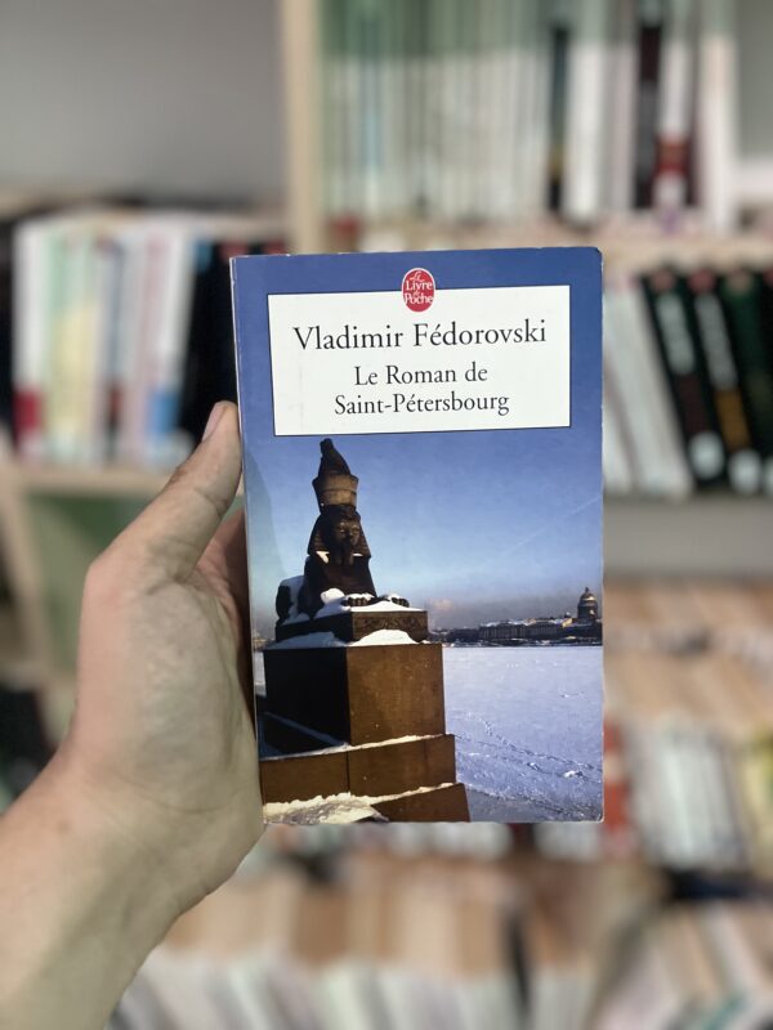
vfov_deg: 67.3
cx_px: 386
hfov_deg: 53.1
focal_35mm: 26
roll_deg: -0.1
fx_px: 774
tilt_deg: -27.2
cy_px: 515
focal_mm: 5.7
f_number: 1.5
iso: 500
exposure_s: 1/53
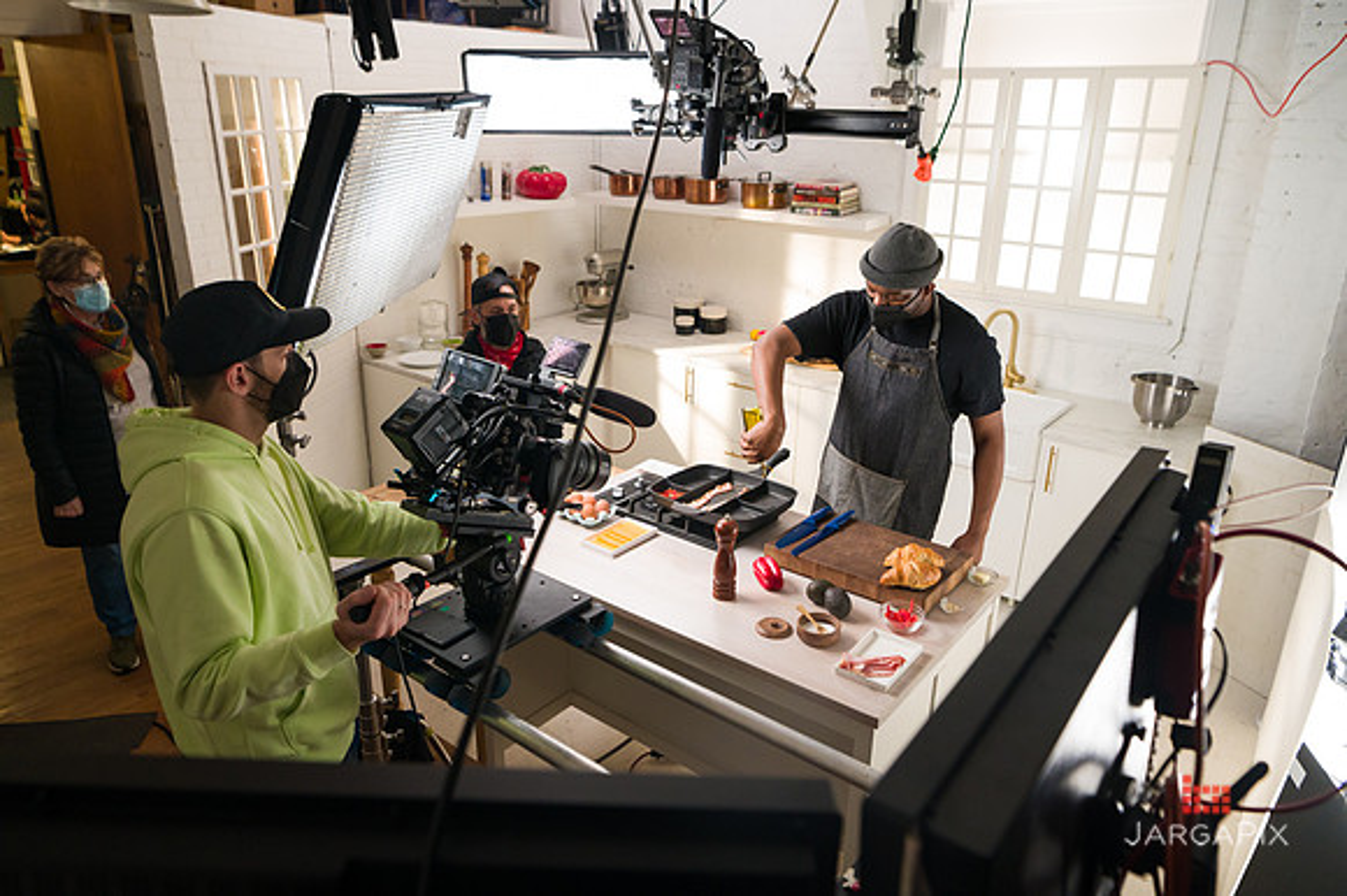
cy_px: 448
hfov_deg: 73.8
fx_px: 897
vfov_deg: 53.1
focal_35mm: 24
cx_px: 674
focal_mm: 24
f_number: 5.6
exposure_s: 1/125
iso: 3200
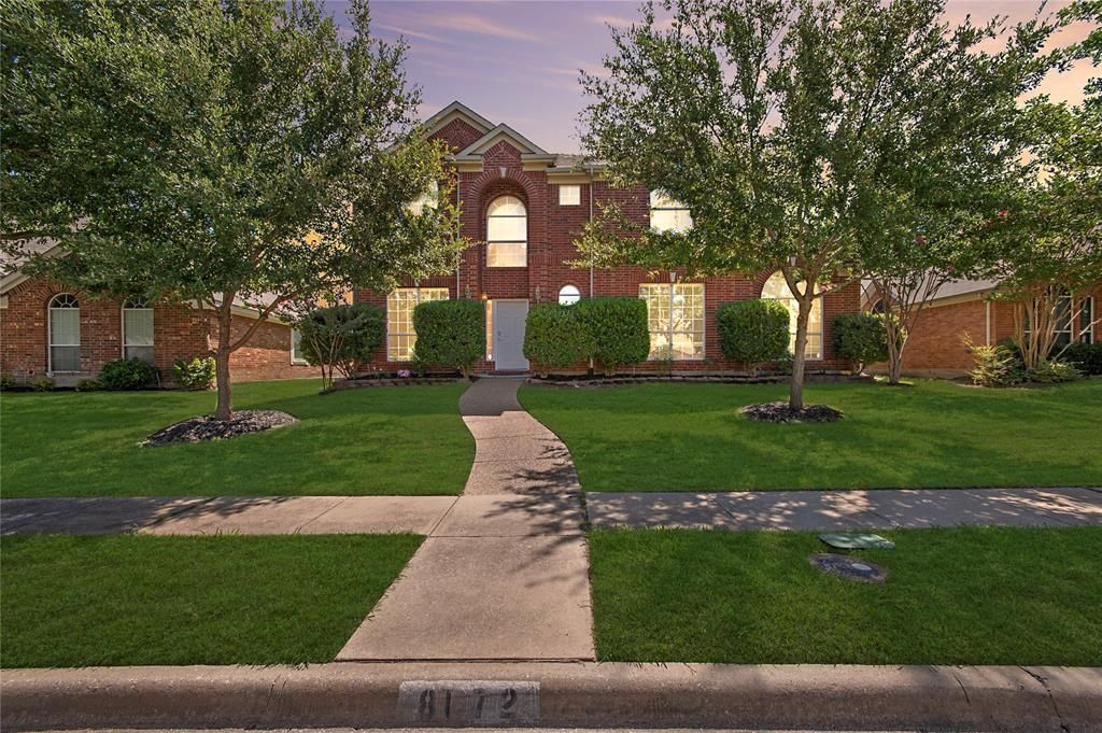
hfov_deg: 100.4
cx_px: 551
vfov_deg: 77.2
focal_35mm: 15
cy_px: 366
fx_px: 459
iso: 100
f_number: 11
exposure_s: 1/160
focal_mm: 10
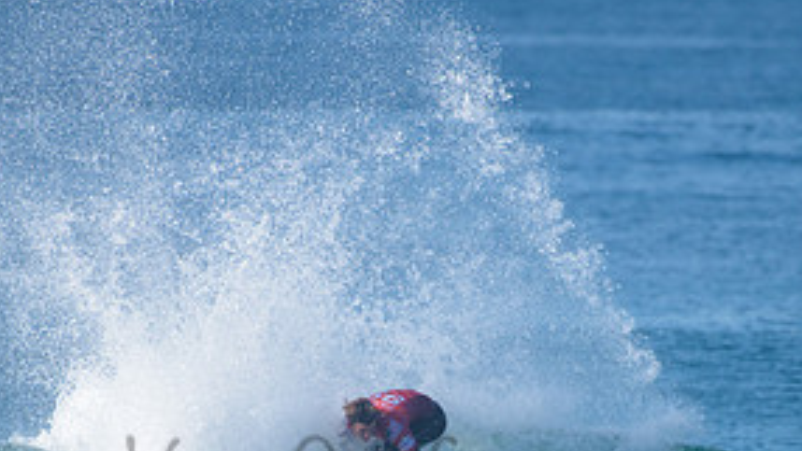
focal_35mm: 1062
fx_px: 22589
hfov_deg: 2.0
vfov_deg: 1.1
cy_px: 455
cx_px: 415
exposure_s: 1/2000
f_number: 5.6
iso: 280
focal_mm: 500
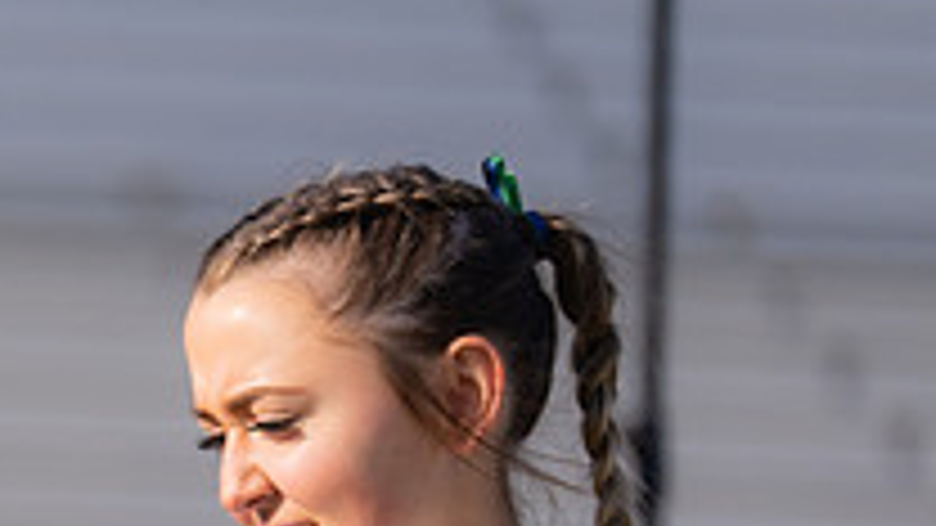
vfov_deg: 2.5
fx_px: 11963
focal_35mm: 482
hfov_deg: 4.4
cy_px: 864
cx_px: -614
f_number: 2.8
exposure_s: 1/3200
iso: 200
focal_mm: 136
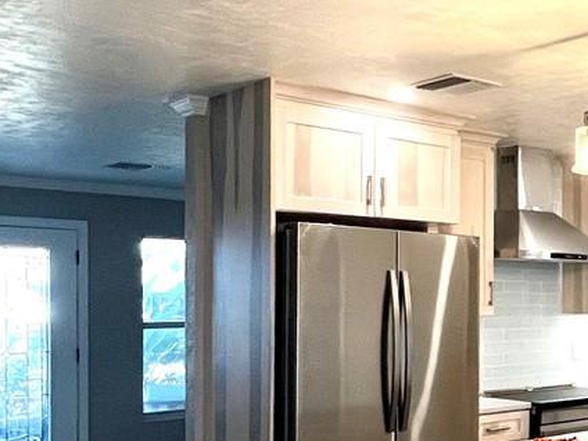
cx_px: 698
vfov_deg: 29.3
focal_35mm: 49
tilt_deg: -0.8
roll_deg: +0.1
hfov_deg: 32.5
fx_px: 832
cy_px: 313
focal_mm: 1.57
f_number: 1.8
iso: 200
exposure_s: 1/120
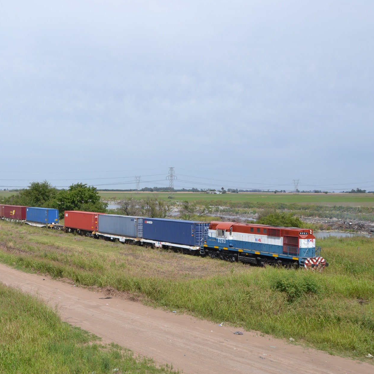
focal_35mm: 43
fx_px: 526
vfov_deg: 39.2
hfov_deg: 38.3
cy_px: 189
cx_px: 99
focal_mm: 22
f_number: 7.1
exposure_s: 1/400
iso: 100
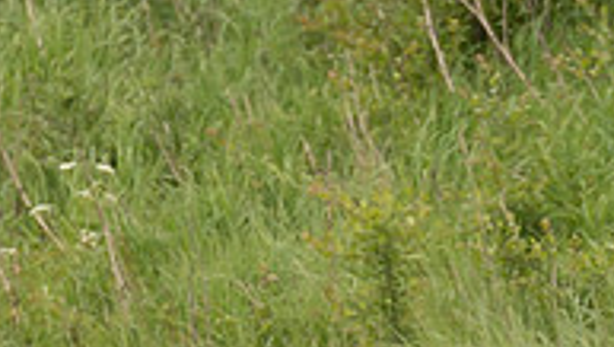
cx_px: 4
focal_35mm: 1864
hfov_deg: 1.2
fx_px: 30377
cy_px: 446
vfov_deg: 0.7
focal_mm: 200
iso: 200
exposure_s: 1/800
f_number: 4
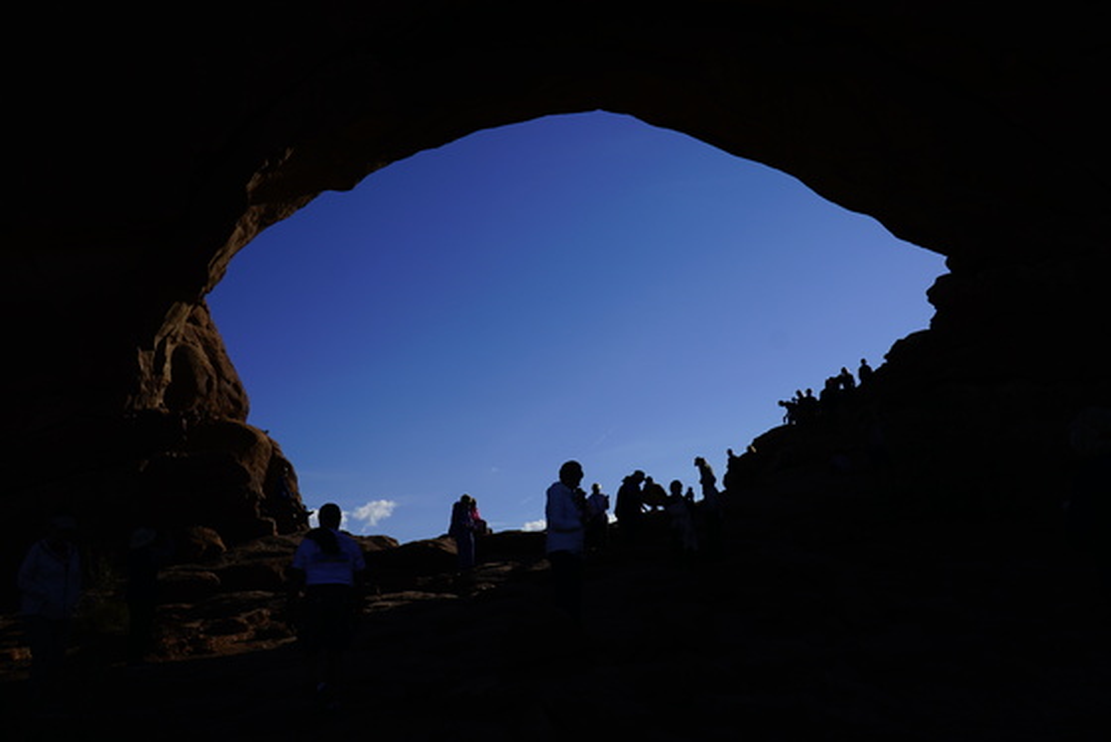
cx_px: 556
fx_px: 926
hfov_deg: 61.9
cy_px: 371
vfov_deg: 43.7
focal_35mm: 30
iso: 100
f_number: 8
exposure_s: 1/1000
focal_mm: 20
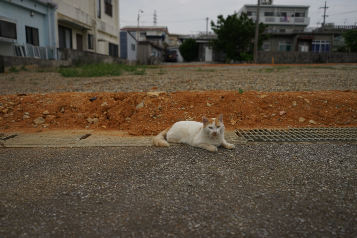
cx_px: 178
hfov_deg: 65.5
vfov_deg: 46.4
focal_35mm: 28
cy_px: 119
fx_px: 278
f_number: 2.5
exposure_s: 1/1250
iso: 100
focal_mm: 28
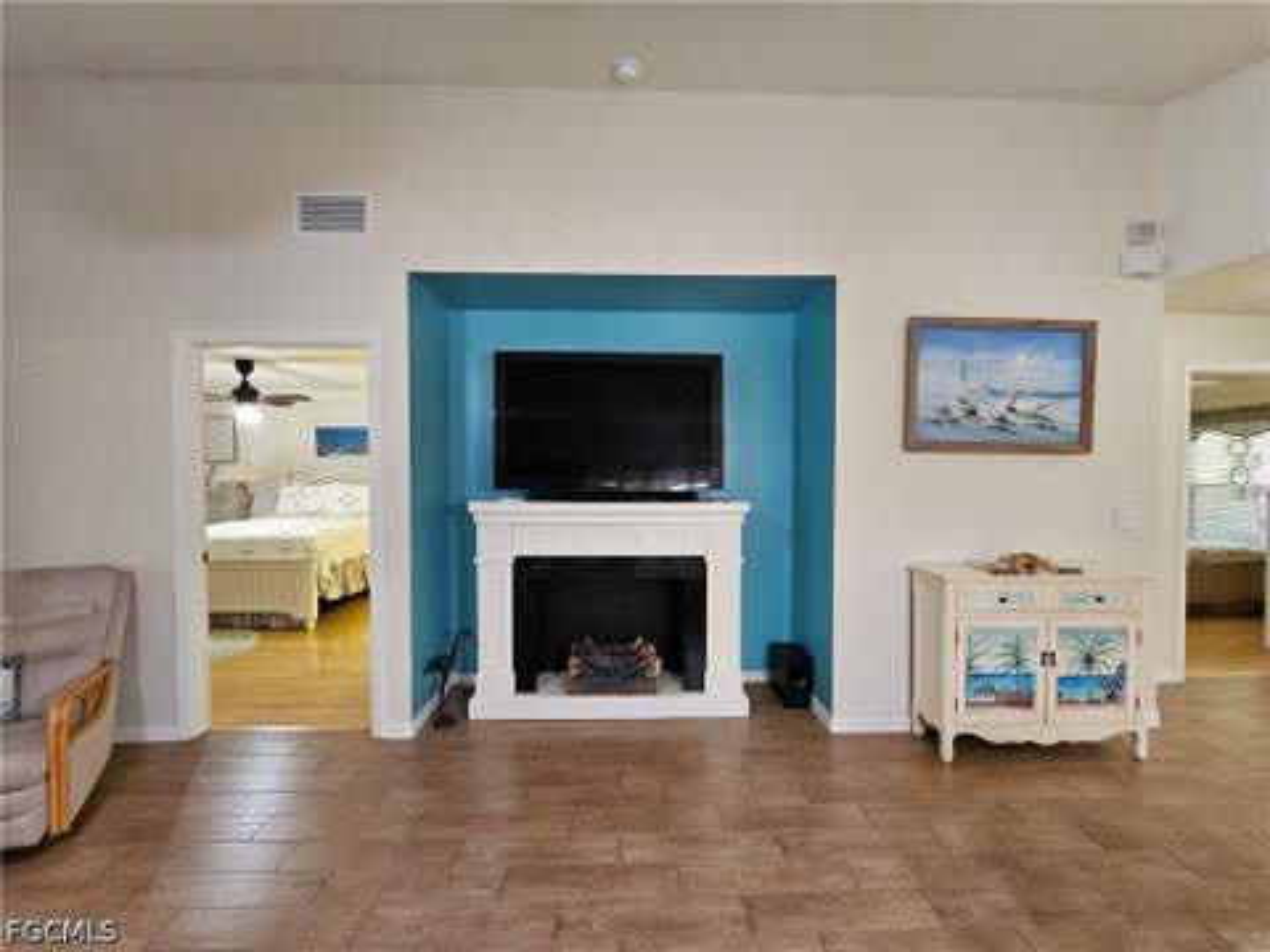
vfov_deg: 89.9
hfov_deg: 106.2
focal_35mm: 13
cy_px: 476
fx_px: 477
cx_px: 635
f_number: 2.2
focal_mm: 2.2
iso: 400
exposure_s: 1/30
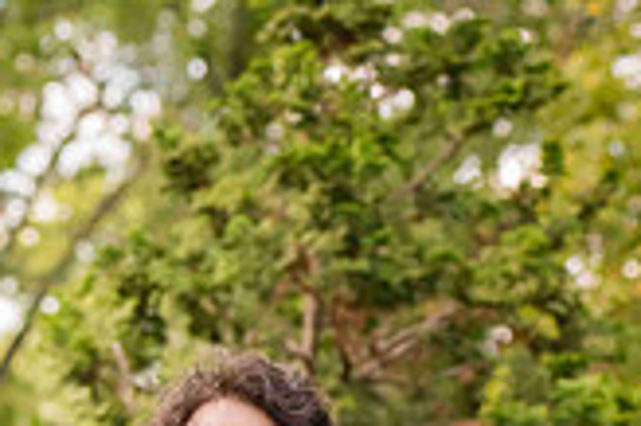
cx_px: -262
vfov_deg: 4.5
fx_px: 5425
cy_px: 662
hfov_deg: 6.7
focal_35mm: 305
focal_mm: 86
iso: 400
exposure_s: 1/320
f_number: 5.6
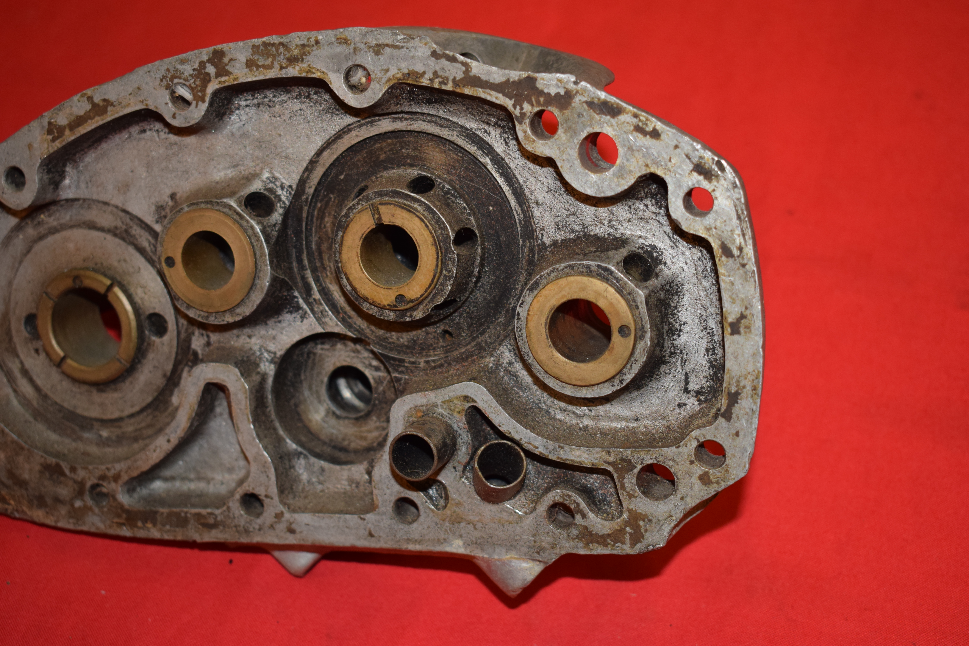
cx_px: 484
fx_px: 1454
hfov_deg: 36.9
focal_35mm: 54
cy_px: 323
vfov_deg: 25.1
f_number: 5
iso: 640
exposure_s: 1/60
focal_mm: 36
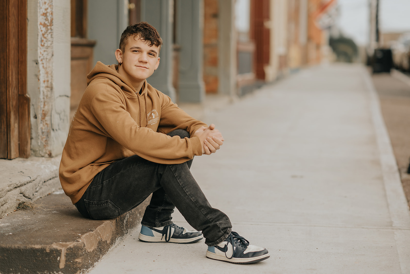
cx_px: 205
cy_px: 137
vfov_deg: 16.1
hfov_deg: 23.9
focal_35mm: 85
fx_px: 968
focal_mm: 85
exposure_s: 1/2000
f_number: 2
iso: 320
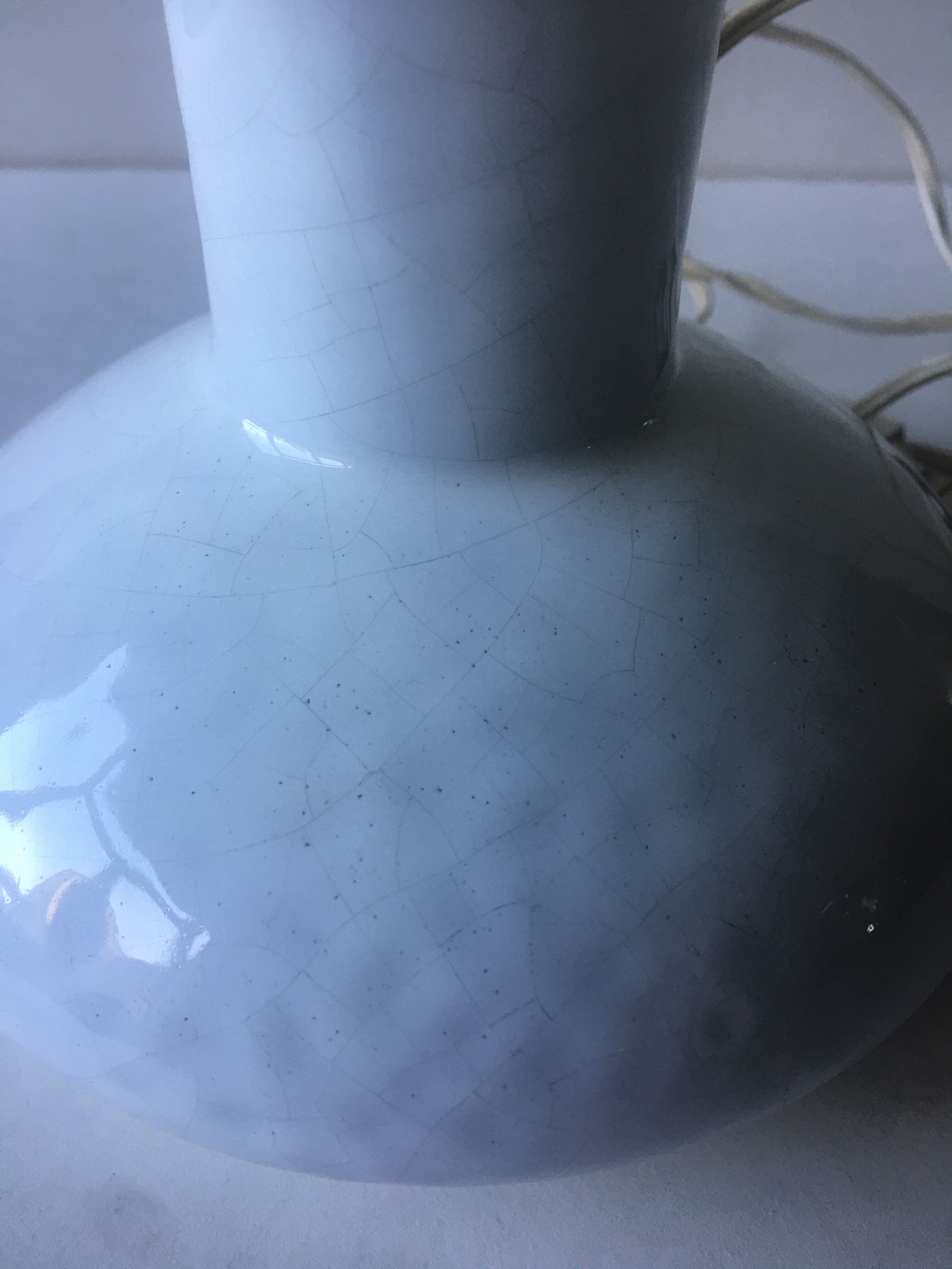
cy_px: 634
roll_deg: +1.4
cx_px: 476
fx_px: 1063
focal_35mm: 29
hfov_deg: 48.2
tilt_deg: -39.7
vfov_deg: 61.7
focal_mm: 4.15
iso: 32
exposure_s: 1/33
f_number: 2.2
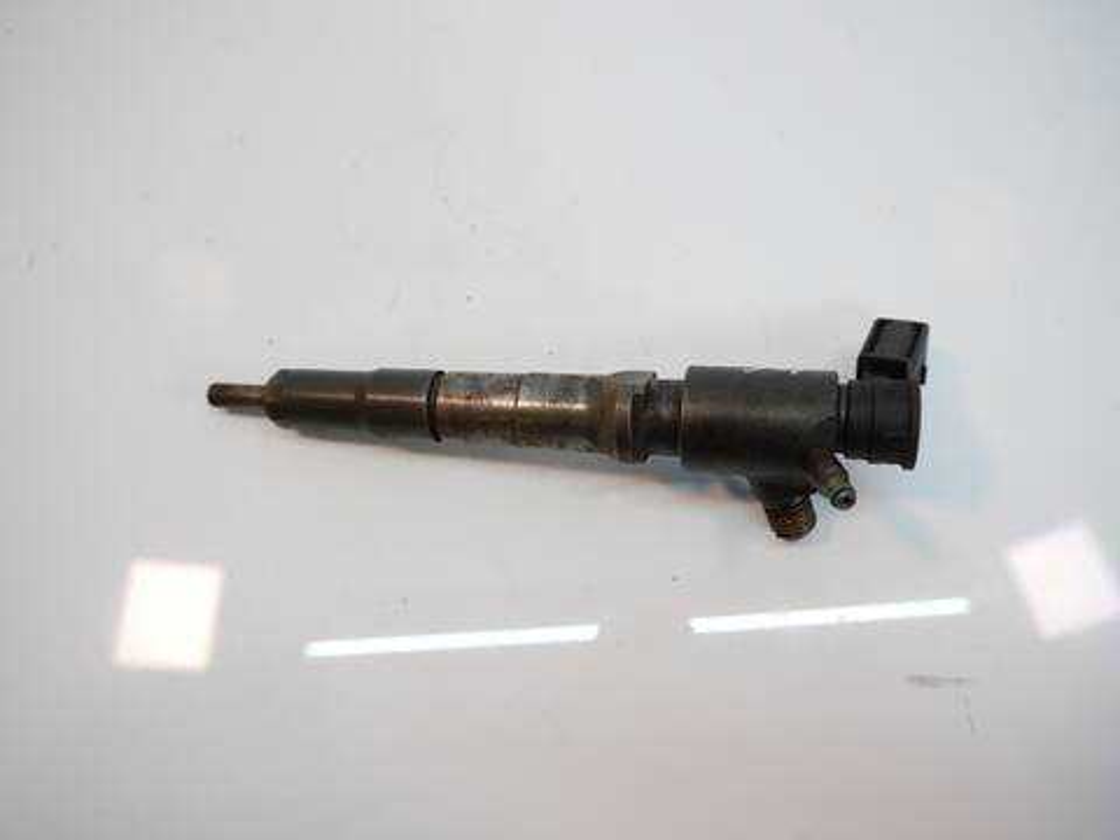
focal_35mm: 28
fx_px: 906
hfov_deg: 63.4
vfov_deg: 49.7
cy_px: 420
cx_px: 560
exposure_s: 1/100
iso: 200
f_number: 3.5
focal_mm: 14
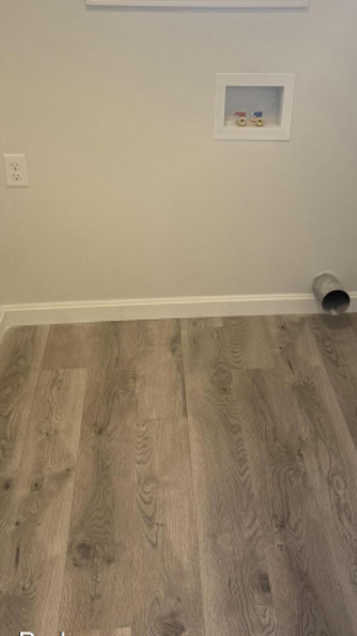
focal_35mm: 40
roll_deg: -1.7
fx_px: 674
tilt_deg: -24.1
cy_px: 201
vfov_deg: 49.4
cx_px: 205
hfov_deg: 29.6
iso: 100
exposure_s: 1/282
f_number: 1.78
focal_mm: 6.76
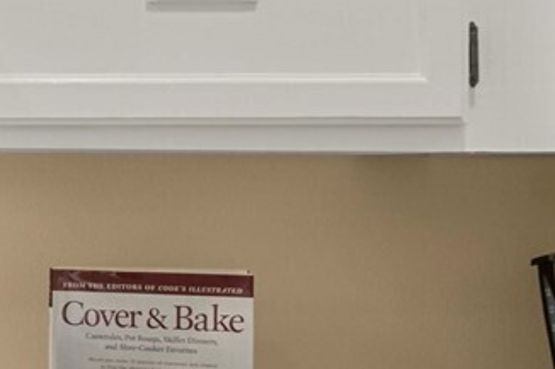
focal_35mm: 125
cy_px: 144
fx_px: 1926
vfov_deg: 11.0
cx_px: -520
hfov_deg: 14.1
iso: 320
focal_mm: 24
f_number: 6.7
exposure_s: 1/30
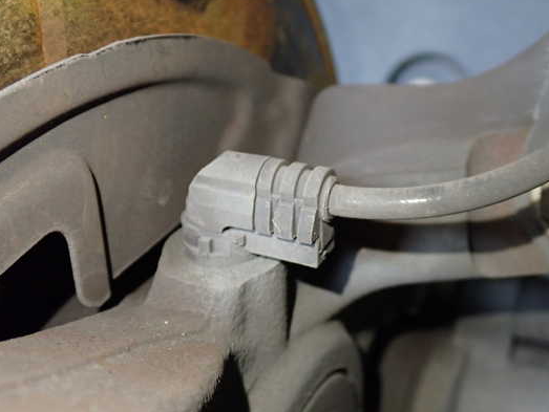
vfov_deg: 30.9
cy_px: 205
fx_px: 746
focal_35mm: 47
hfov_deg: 40.4
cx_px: 295
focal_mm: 7.31
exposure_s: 1/40
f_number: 2.8
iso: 800
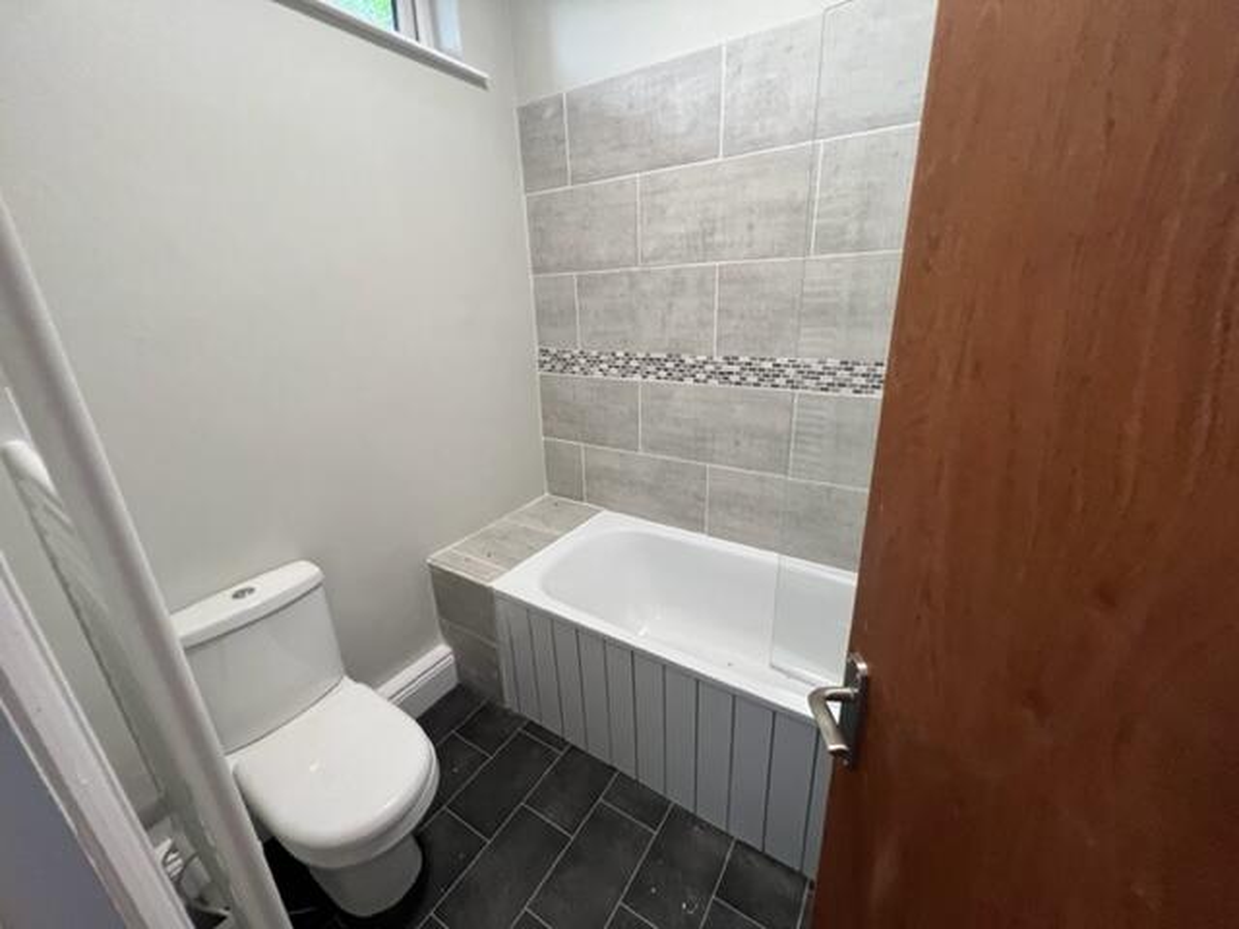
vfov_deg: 89.9
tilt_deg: -20.3
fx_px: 465
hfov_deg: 106.2
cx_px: 620
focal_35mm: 13
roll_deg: +2.0
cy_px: 464
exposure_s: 1/100
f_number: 1.8
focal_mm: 1.57
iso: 200
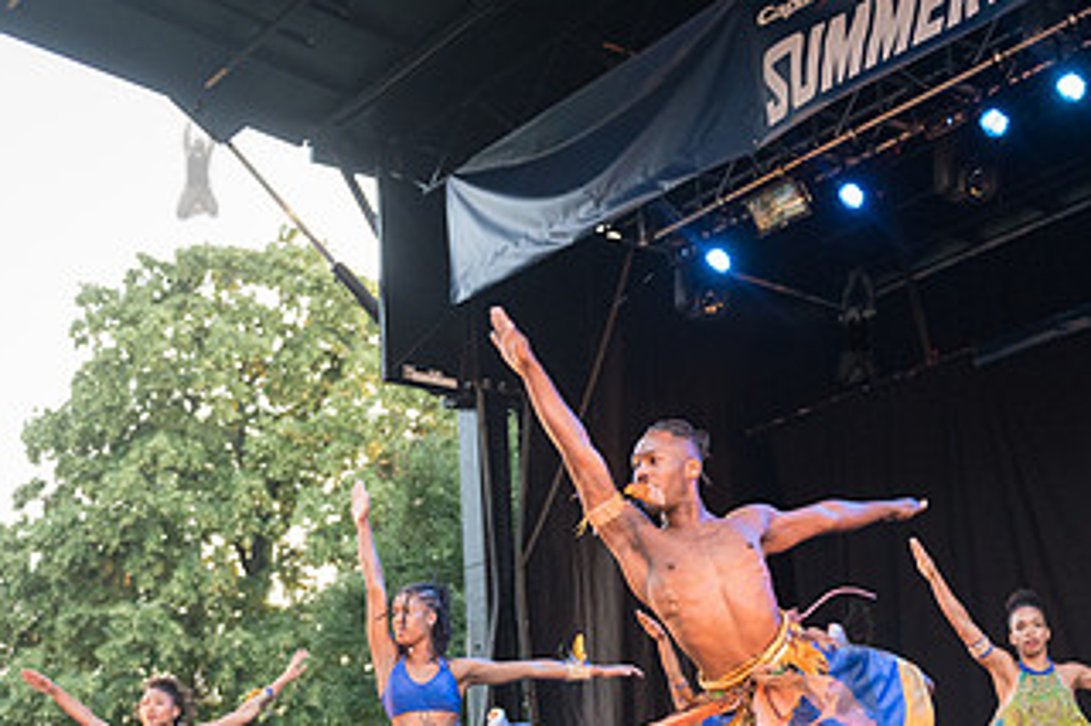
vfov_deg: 21.7
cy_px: 659
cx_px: 772
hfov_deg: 32.5
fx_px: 1848
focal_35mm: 61
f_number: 2.8
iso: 3200
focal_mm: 31
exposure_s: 1/400
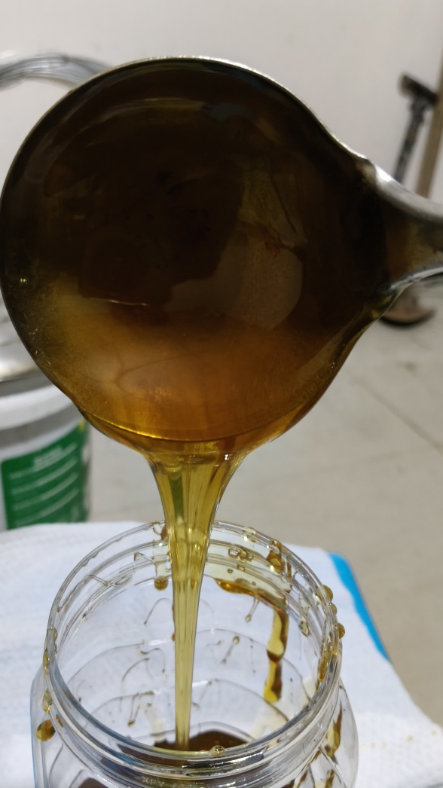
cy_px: 387
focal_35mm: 30
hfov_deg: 38.9
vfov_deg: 64.3
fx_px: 627
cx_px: 206
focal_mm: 3.98
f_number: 1.8
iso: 500
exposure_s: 1/50
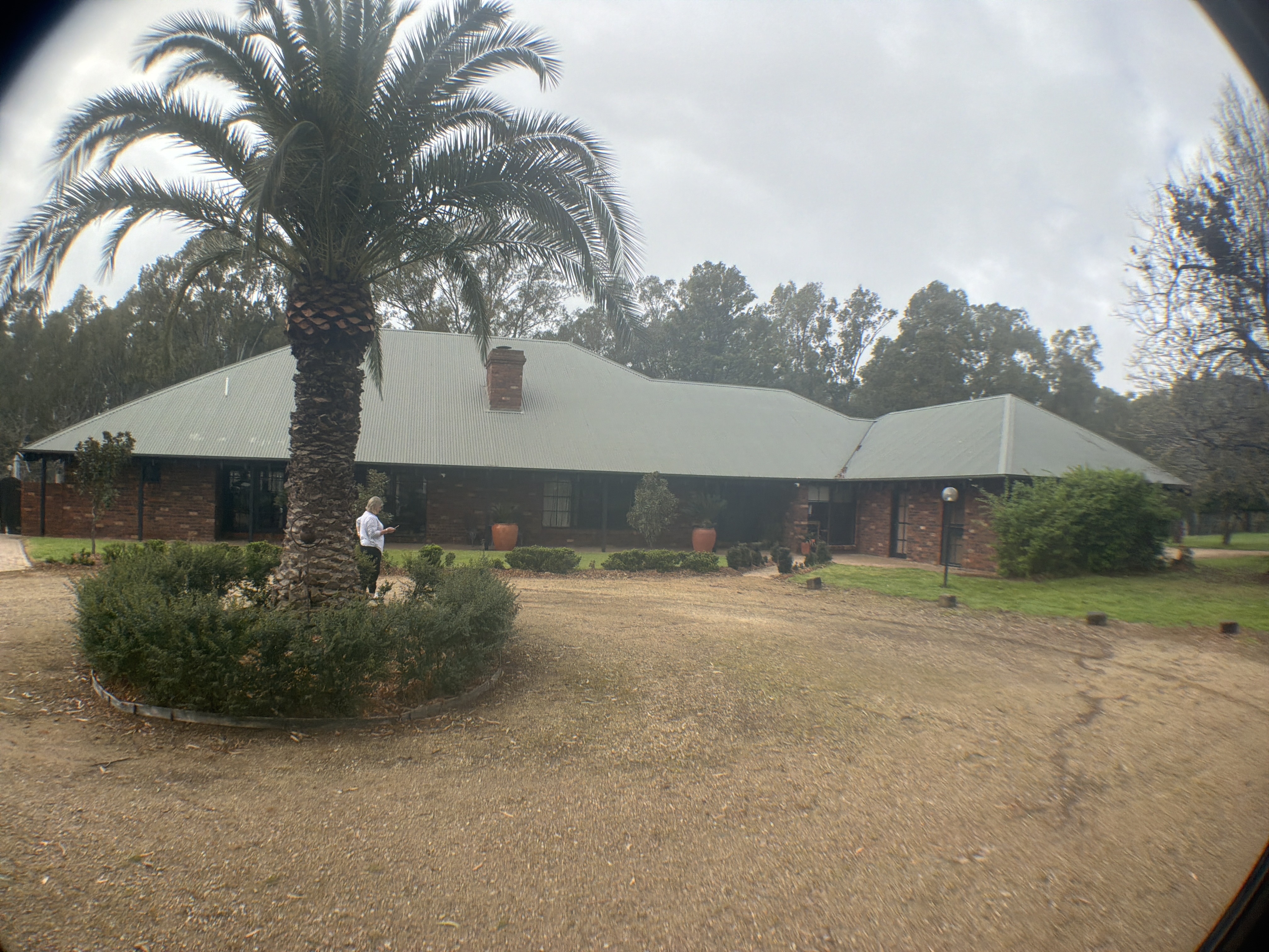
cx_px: 634
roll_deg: -2.3
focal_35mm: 28
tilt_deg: +1.2
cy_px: 476
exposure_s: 1/657
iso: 25
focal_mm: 3
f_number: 1.8
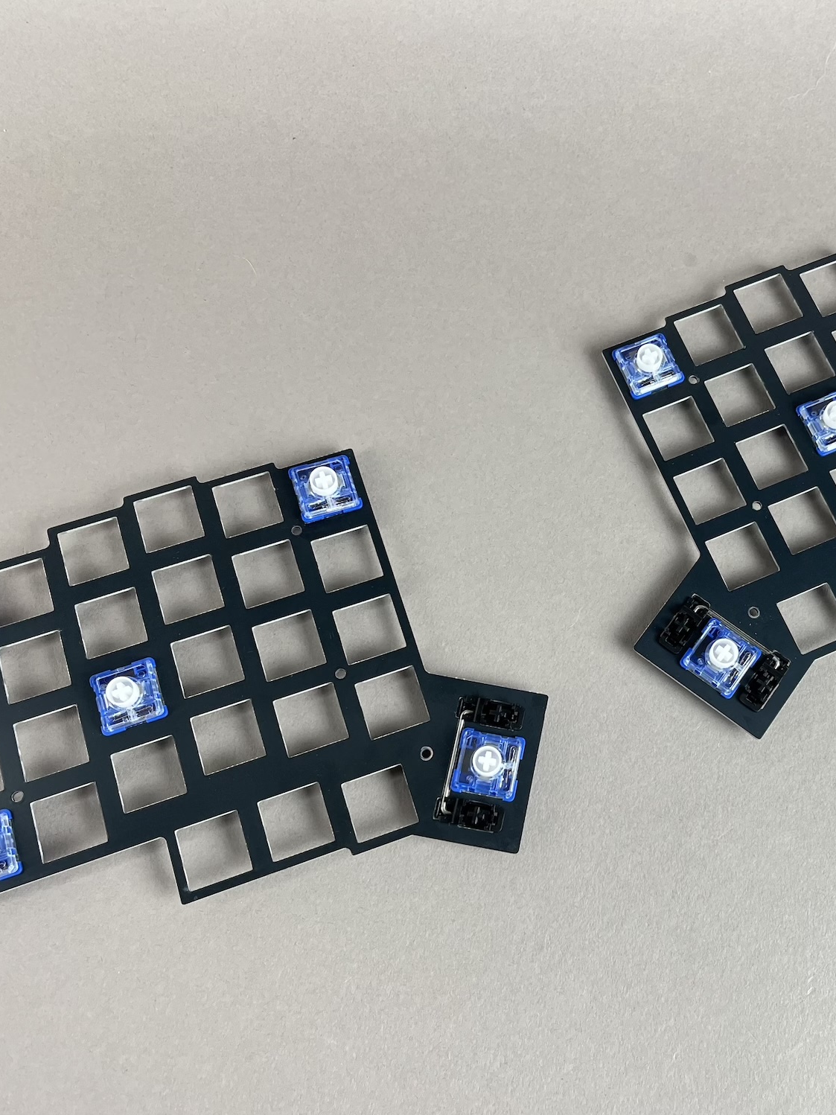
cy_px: 560
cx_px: 590
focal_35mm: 35
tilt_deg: -72.7
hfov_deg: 39.9
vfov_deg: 52.6
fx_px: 1127
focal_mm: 5.1
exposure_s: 1/120
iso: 50
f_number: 1.6
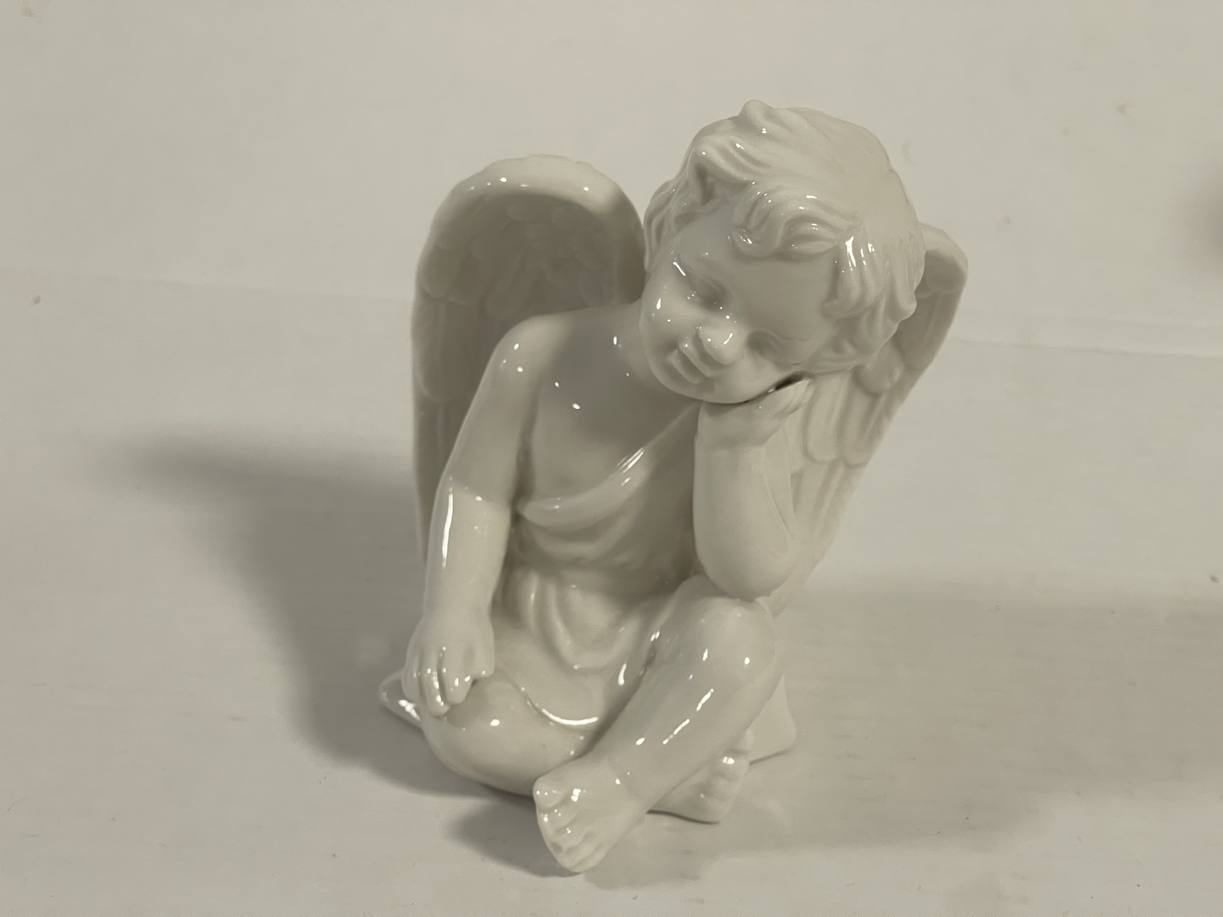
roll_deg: -4.7
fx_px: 2261
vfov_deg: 22.9
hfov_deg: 30.3
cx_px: 612
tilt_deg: -29.5
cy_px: 458
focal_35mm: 64
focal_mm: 7.5
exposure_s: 1/50
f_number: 2.2
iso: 160
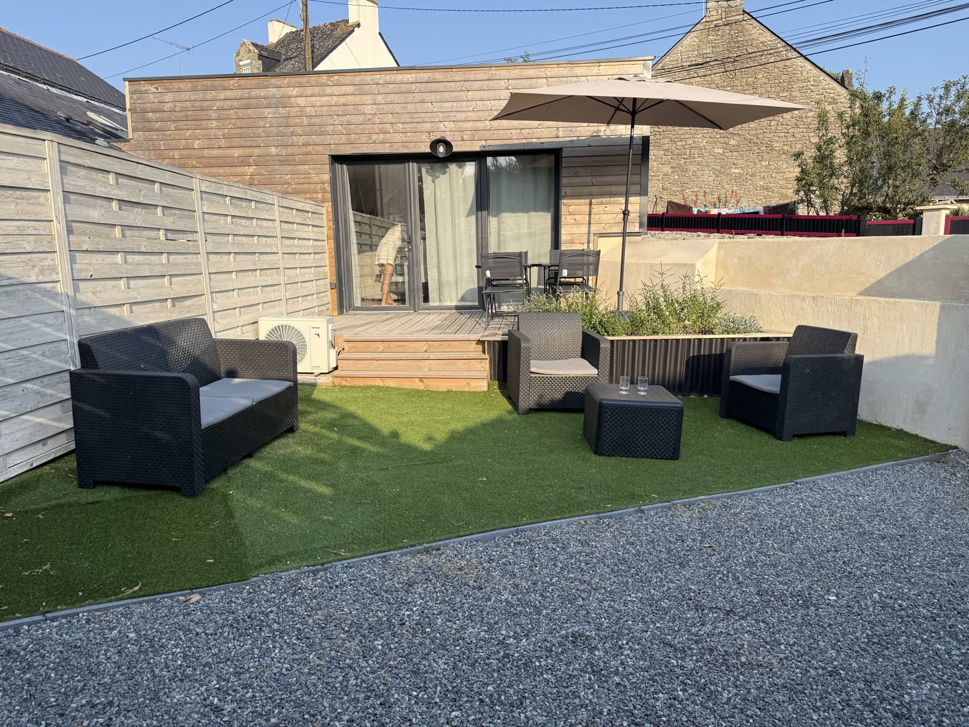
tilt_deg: -7.5
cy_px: 364
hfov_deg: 71.6
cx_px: 484
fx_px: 672
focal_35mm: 24
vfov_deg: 56.8
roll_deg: +1.2
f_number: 1.78
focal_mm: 6.76
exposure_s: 1/2370
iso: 80
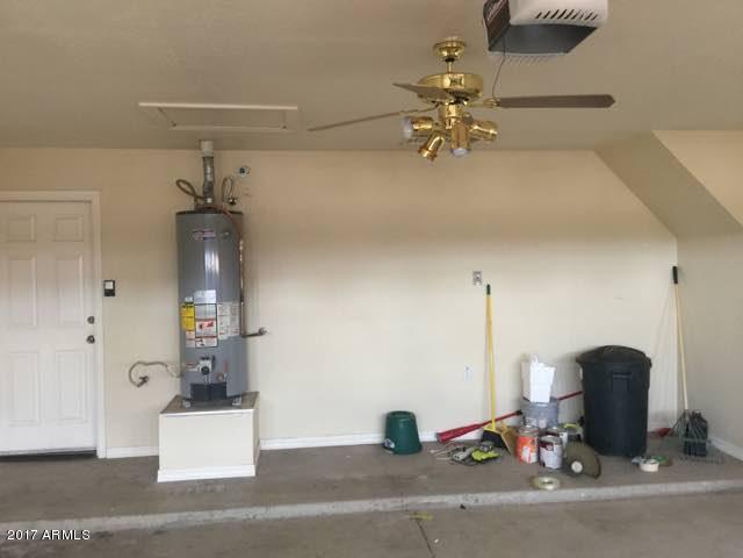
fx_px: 622
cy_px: 279
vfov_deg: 48.2
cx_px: 372
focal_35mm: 29
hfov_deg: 61.7
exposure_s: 1/15
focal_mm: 4.15
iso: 80
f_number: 2.2
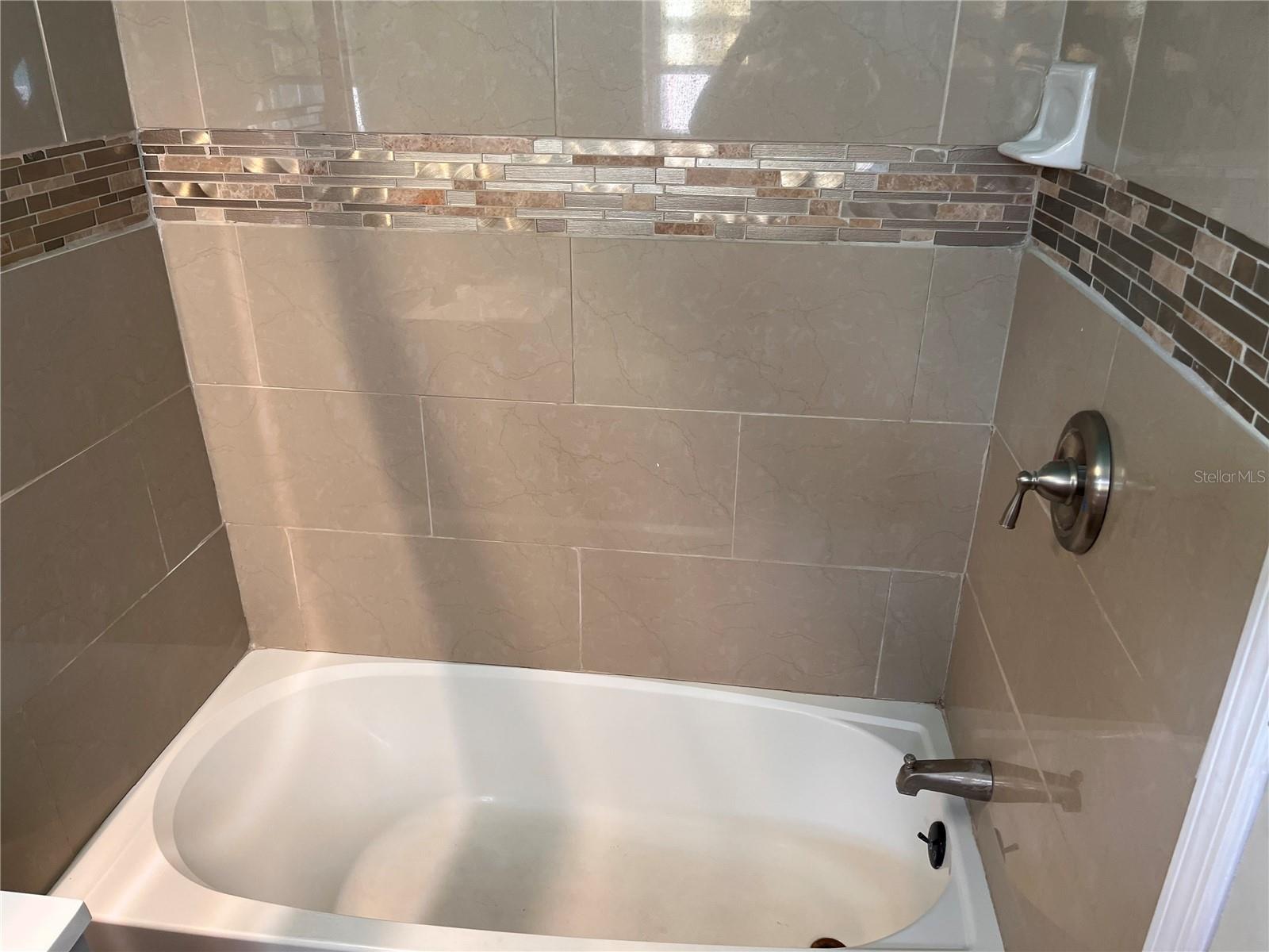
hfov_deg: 67.3
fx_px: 953
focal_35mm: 26
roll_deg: +0.9
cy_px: 476
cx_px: 634
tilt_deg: -25.9
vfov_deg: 53.1
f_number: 1.6
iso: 80
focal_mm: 5.1
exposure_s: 1/60
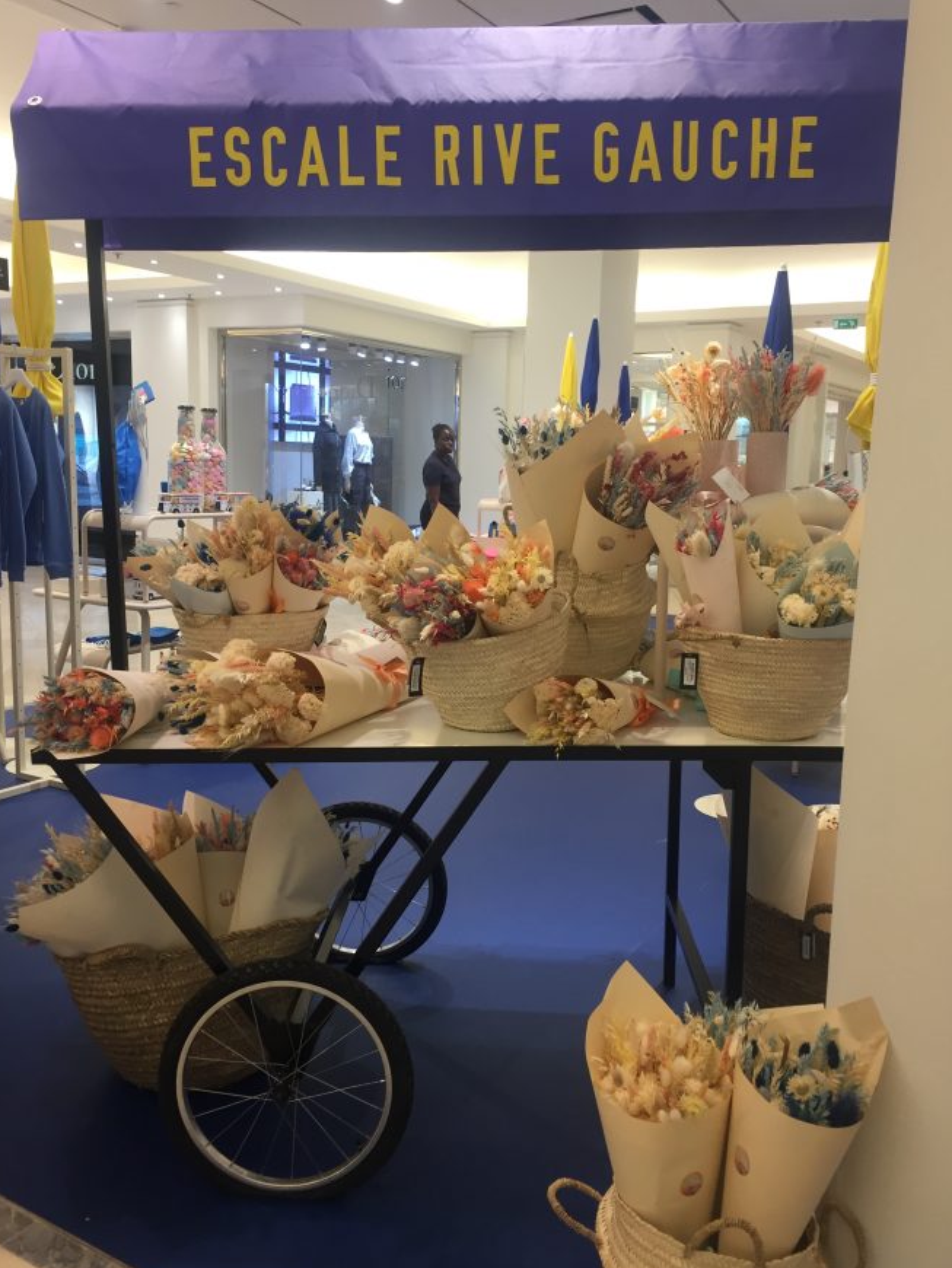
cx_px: 477
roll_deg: -0.9
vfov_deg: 60.0
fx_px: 1100
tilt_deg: -9.2
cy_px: 631
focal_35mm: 30
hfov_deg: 46.8
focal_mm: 4.15
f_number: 2.2
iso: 32
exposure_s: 1/33
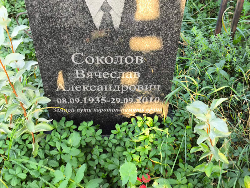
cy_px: 94
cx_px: 125
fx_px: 361
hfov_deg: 38.2
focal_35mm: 50
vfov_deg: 29.1
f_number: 1.7
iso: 80
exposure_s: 1/50
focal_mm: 4.71
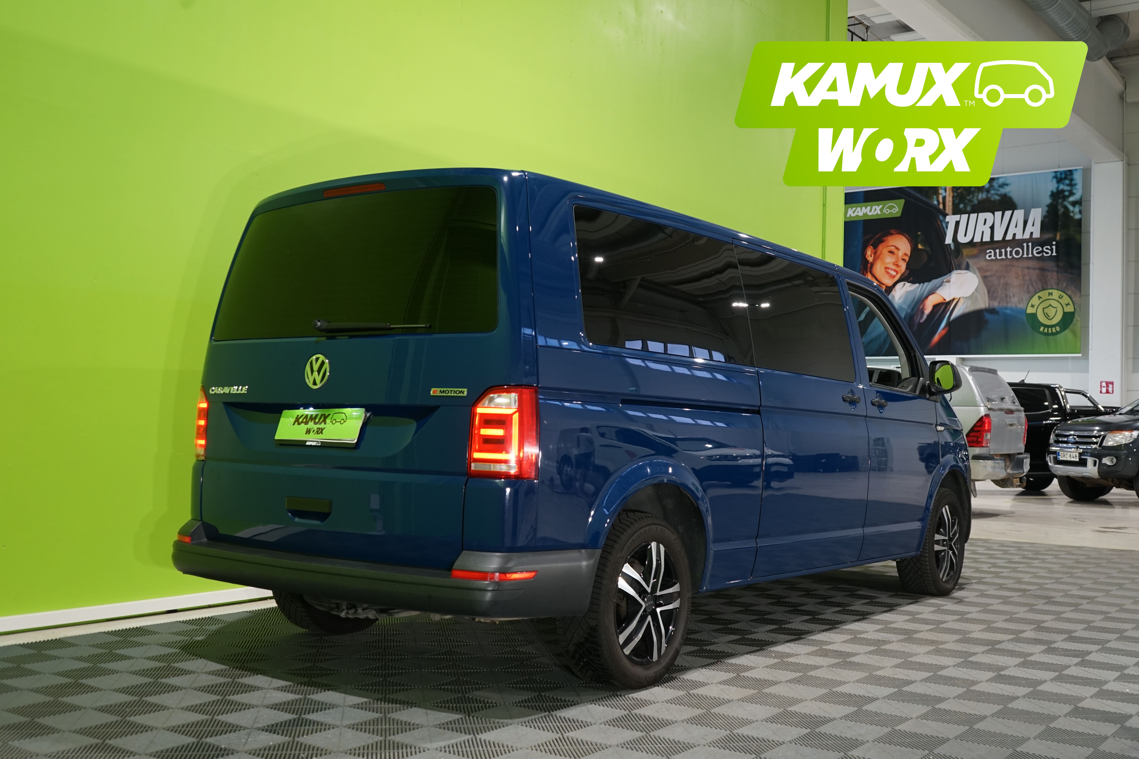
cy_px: 380
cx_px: 570
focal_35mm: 36
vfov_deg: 36.9
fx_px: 1139
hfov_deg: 53.1
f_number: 5.6
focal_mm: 36
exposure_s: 1/30
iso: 800
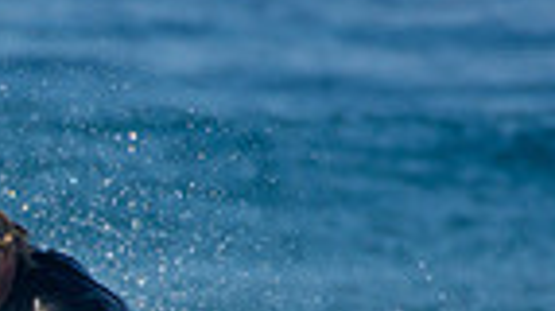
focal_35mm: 3185
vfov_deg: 0.4
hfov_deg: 0.7
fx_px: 46811
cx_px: -272
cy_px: 538
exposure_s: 1/1600
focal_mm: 500
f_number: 5.6
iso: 220
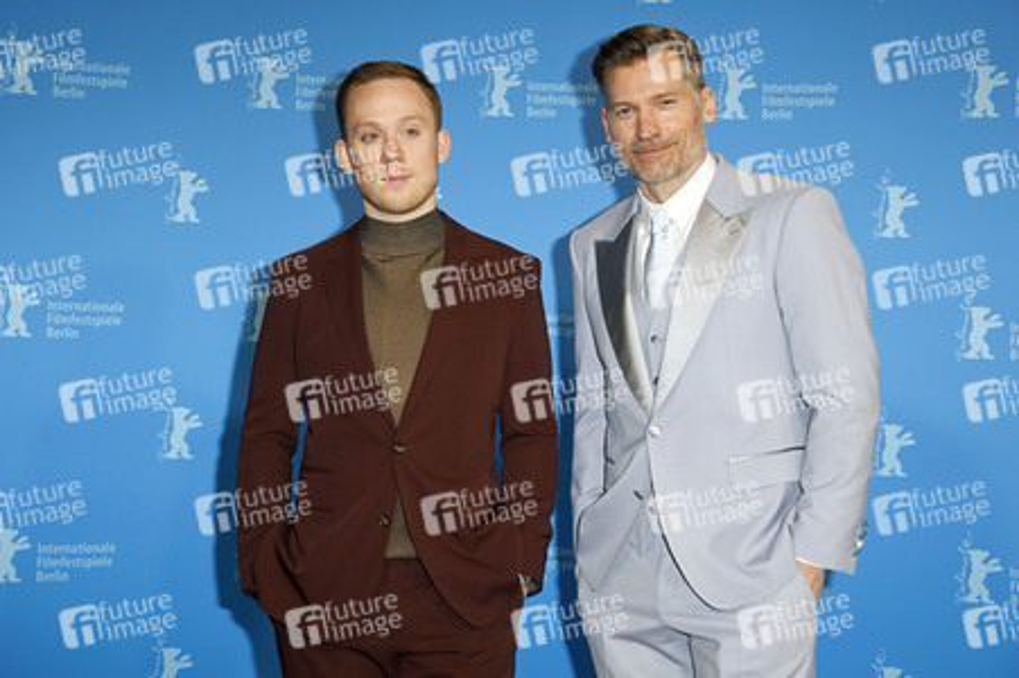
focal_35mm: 50
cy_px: 339
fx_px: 1414
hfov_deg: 39.6
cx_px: 510
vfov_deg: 27.0
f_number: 5.6
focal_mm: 50
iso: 800
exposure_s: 1/250
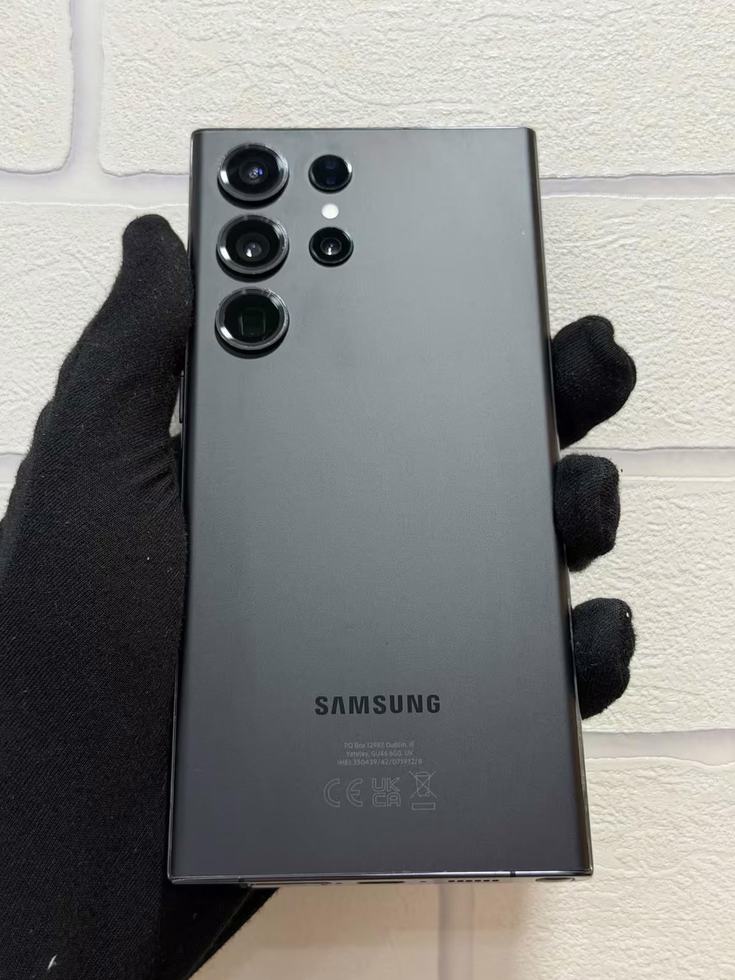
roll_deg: +0.3
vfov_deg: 38.9
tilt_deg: +1.5
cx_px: 371
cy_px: 492
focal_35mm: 49
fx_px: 1387
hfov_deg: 29.7
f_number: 1.78
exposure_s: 1/50
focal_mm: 6.76
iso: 100
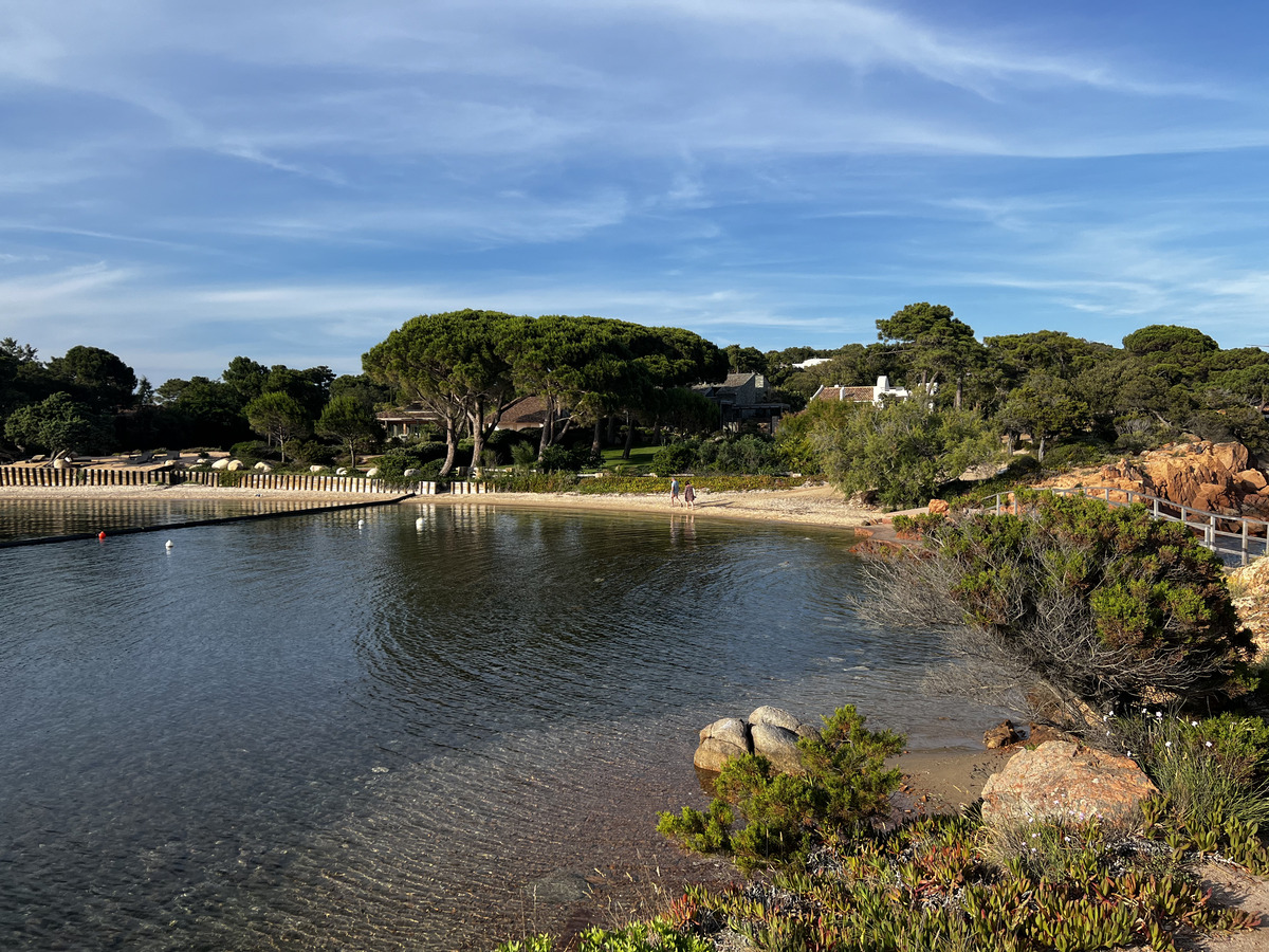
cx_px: 634
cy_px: 476
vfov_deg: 53.1
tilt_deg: -2.0
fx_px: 953
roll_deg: +0.6
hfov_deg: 67.3
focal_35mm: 26
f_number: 1.5
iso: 50
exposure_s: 1/2841
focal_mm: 5.7
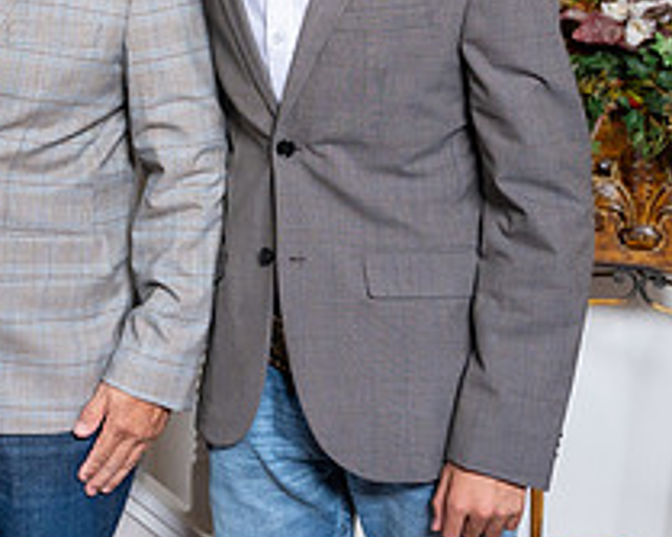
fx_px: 1590
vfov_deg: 18.8
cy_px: 45
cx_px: -222
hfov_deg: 21.4
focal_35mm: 80
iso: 1000
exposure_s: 1/100
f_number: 3.2
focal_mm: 29.5
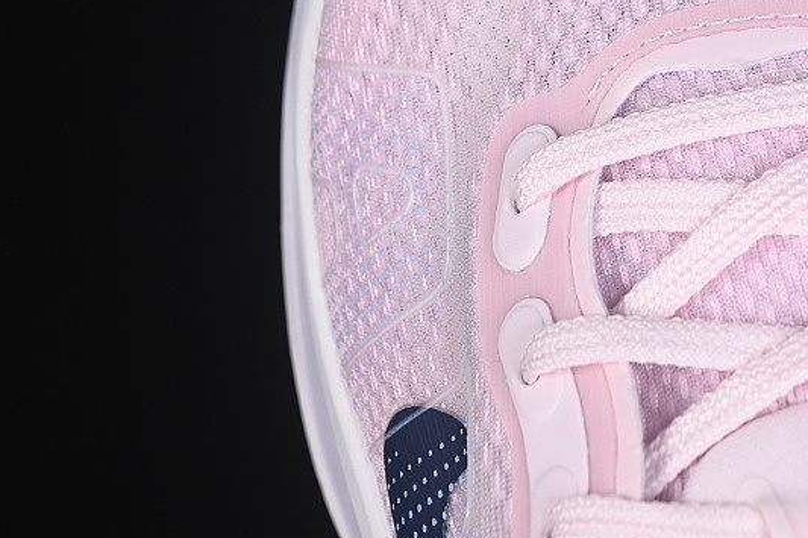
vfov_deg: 9.0
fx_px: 3410
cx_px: 670
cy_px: 2
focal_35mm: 152
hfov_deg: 13.4
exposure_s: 1/80
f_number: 7.1
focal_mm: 50
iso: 160
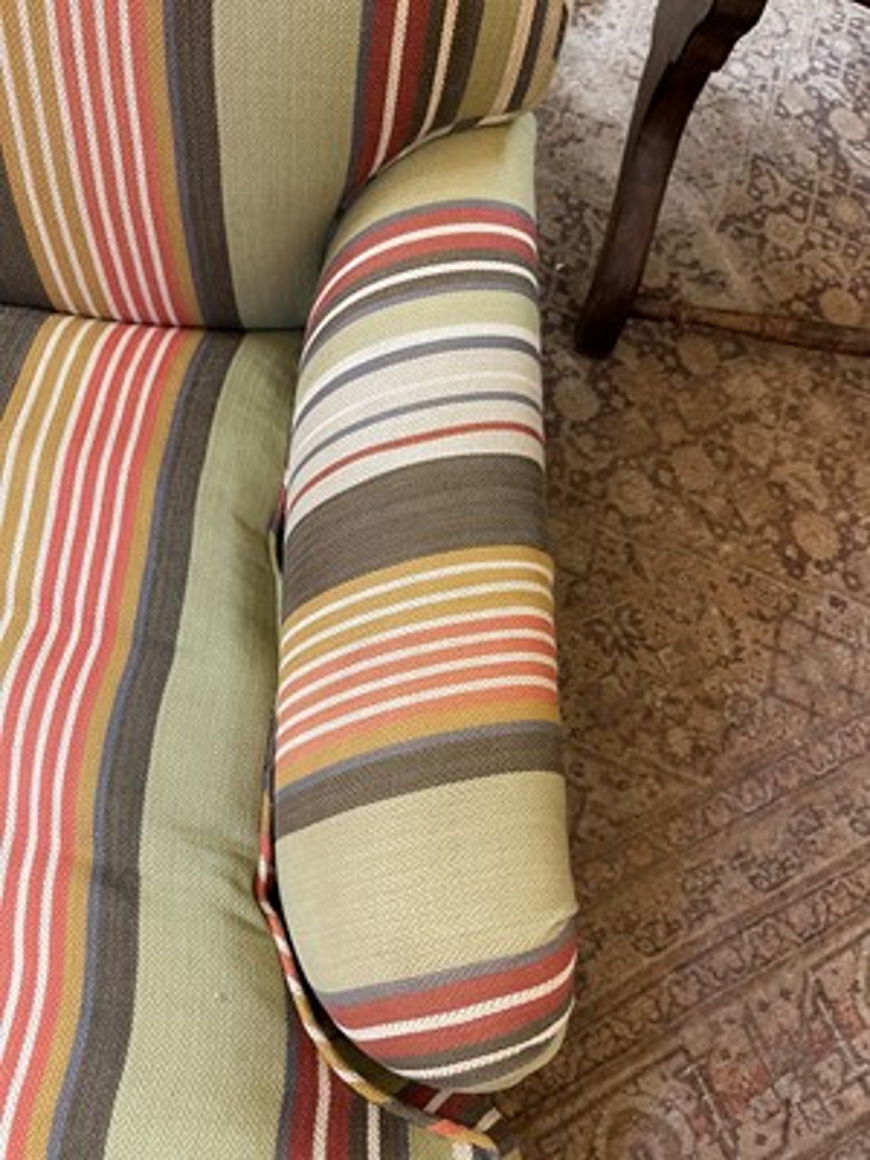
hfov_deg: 53.1
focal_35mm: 26
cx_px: 435
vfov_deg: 67.3
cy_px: 580
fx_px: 871
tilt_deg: -69.2
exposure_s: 1/50
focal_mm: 5.1
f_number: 1.6
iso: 200
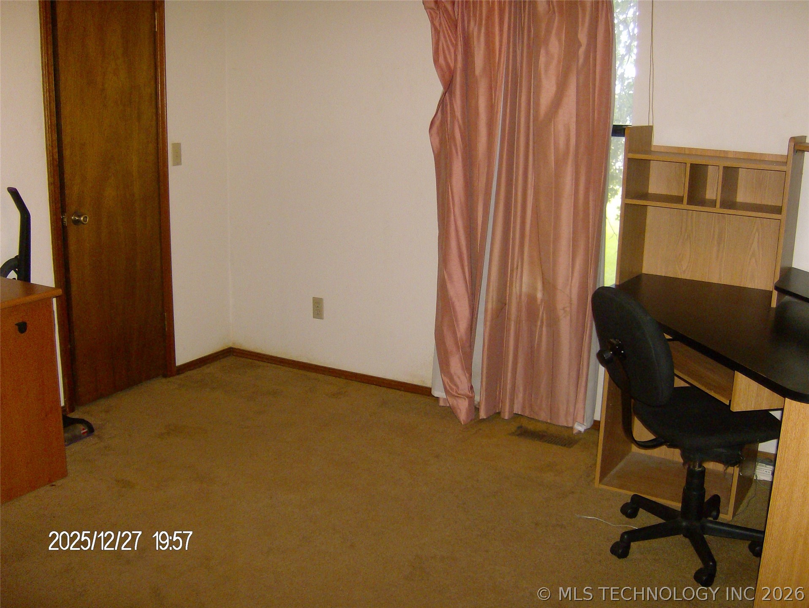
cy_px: 304
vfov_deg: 39.7
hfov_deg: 51.3
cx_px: 404
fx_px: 842
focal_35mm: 36
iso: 200
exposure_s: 1/60
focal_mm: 6
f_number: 2.8
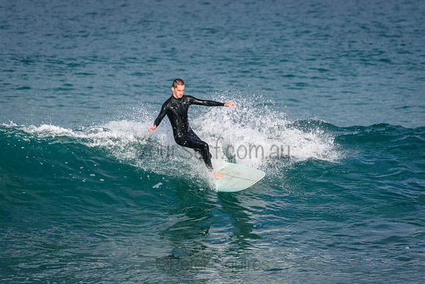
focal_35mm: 750
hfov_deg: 2.7
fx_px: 8856
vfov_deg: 1.8
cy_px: 142
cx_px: 212
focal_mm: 500
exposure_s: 1/2000
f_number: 5.6
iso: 360
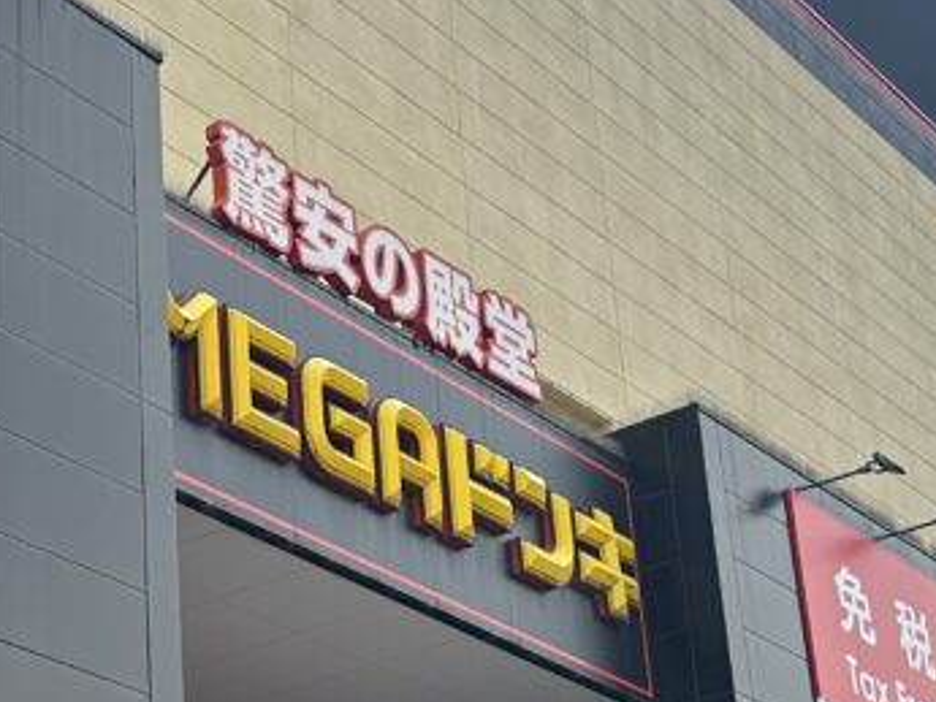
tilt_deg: +21.9
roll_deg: +2.1
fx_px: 2407
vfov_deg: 16.5
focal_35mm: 89
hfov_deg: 21.6
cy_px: 539
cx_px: 138
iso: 80
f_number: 1.78
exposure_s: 1/3861
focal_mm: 6.86
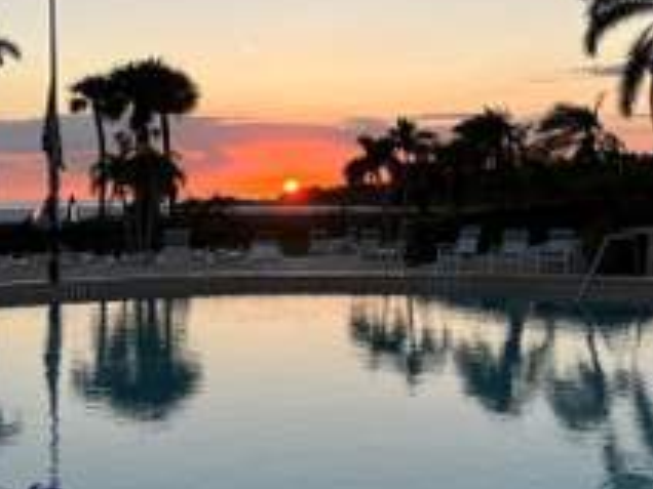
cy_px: 114
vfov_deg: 24.5
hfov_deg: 32.6
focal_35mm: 59
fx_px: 1113
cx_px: 259
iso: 50
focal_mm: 5.1
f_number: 1.6
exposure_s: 1/804
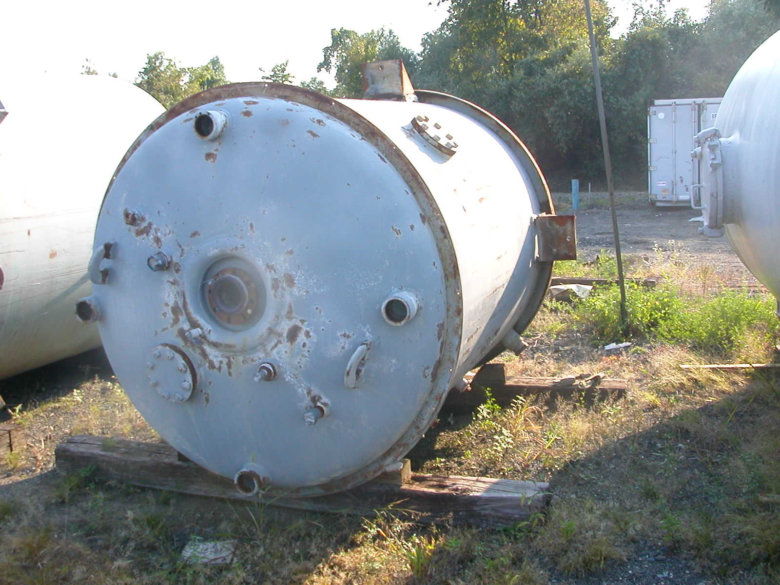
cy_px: 292
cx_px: 390
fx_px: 834
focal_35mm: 37
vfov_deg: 38.7
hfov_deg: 50.1
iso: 100
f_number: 4.5
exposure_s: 1/138
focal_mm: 5.6
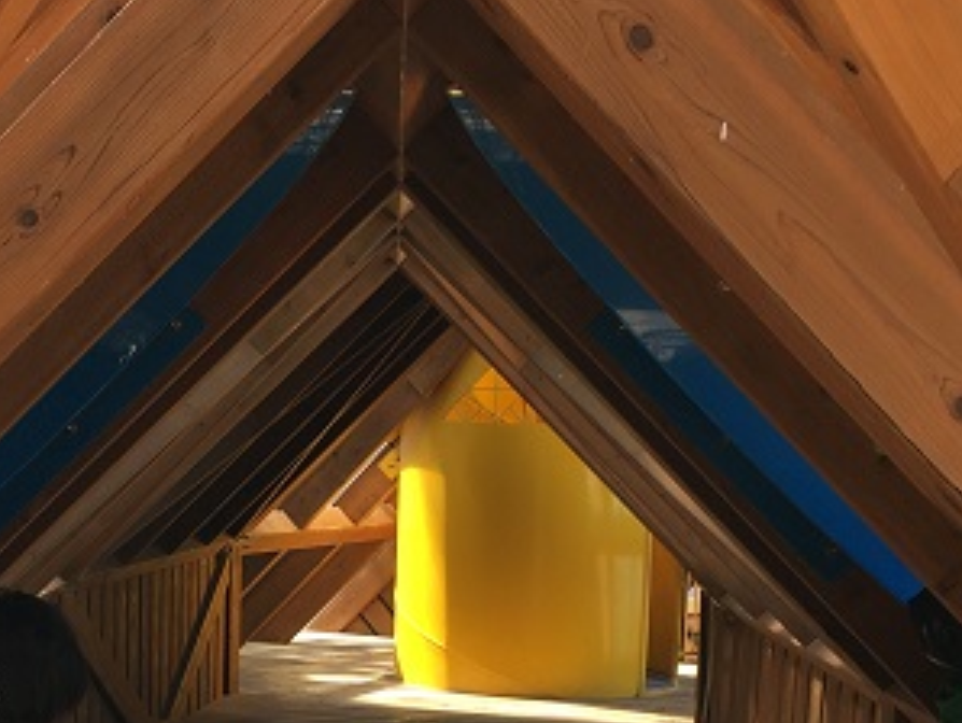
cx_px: 216
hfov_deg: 27.3
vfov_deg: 20.4
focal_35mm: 70
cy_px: 729
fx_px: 1947
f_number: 2.2
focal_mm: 4.15
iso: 25
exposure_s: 1/222
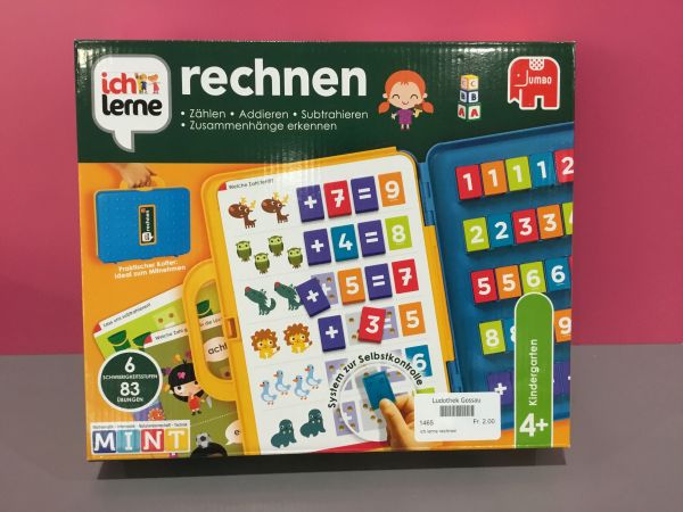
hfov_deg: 58.4
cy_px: 256
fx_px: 612
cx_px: 342
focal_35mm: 31
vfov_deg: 45.4
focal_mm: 3.3
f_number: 2.4
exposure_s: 1/33
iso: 125
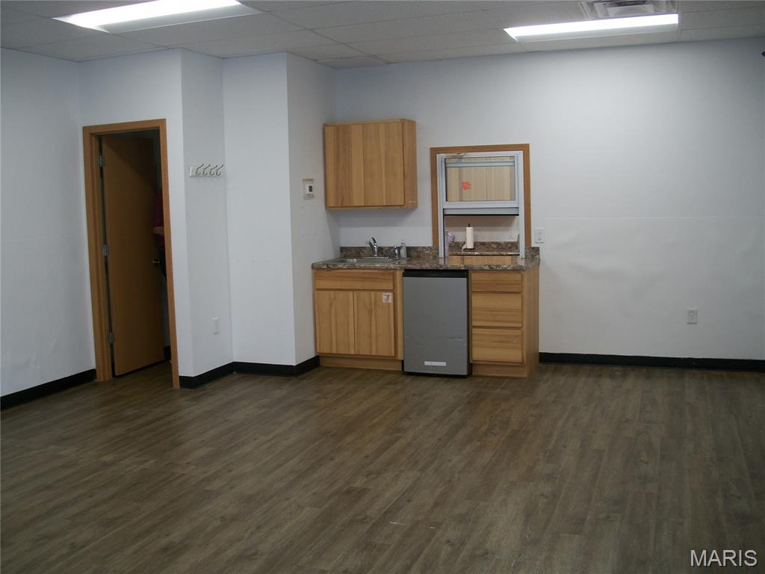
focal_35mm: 35
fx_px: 773
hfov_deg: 52.6
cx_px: 382
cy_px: 287
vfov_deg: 40.7
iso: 80
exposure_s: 1/40
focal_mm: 6.3
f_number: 3.1
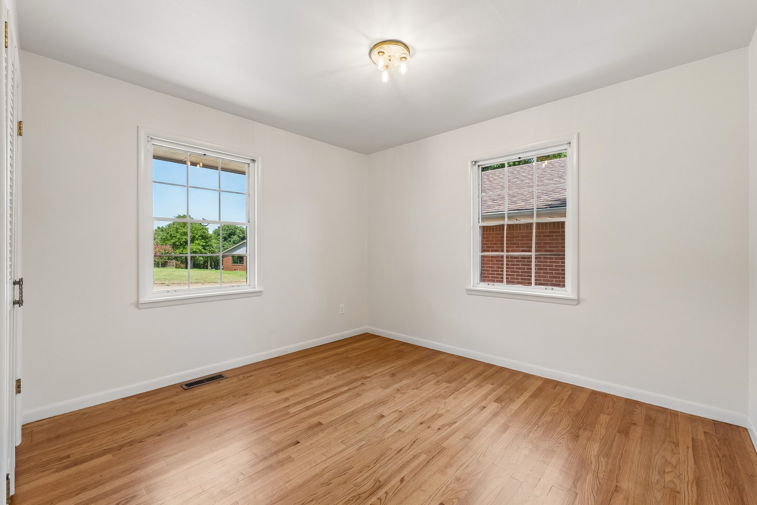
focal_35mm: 15
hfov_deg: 100.4
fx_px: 315
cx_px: 378
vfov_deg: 77.3
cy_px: 252
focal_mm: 10
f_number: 8
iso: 200
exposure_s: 1/40
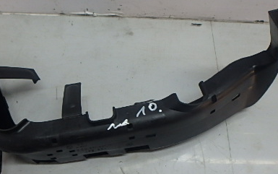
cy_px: 94
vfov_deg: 34.5
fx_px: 280
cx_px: 134
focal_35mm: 37
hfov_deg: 52.7
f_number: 3.5
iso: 200
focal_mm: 3.7
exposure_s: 1/50
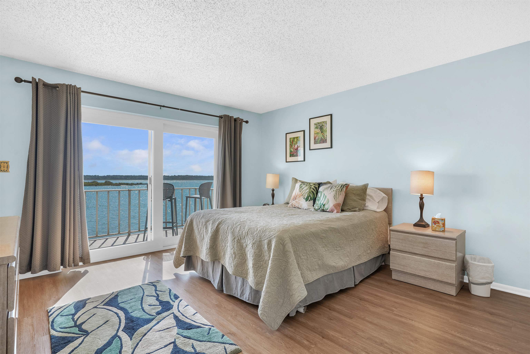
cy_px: 177
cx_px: 265
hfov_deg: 93.3
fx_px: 250
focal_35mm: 17
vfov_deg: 70.5
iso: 100
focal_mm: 17
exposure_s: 1/6
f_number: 8
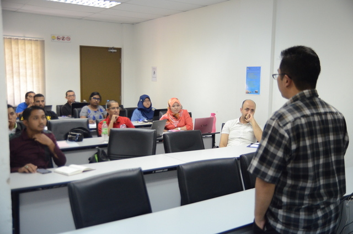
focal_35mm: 36
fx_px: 352
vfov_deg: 36.7
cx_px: 176
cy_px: 117
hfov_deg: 53.2
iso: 2000
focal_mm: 24
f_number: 2.8
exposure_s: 1/200
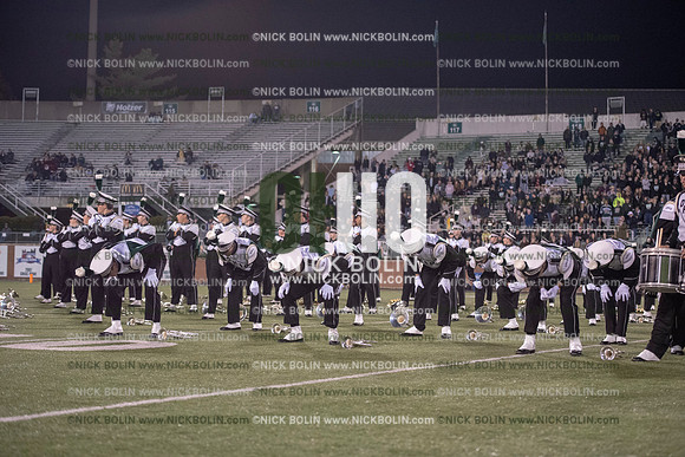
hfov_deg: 28.8
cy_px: 228
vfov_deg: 19.5
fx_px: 1332
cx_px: 342
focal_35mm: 70
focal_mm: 70
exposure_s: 1/1250
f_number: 3.2
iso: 5000
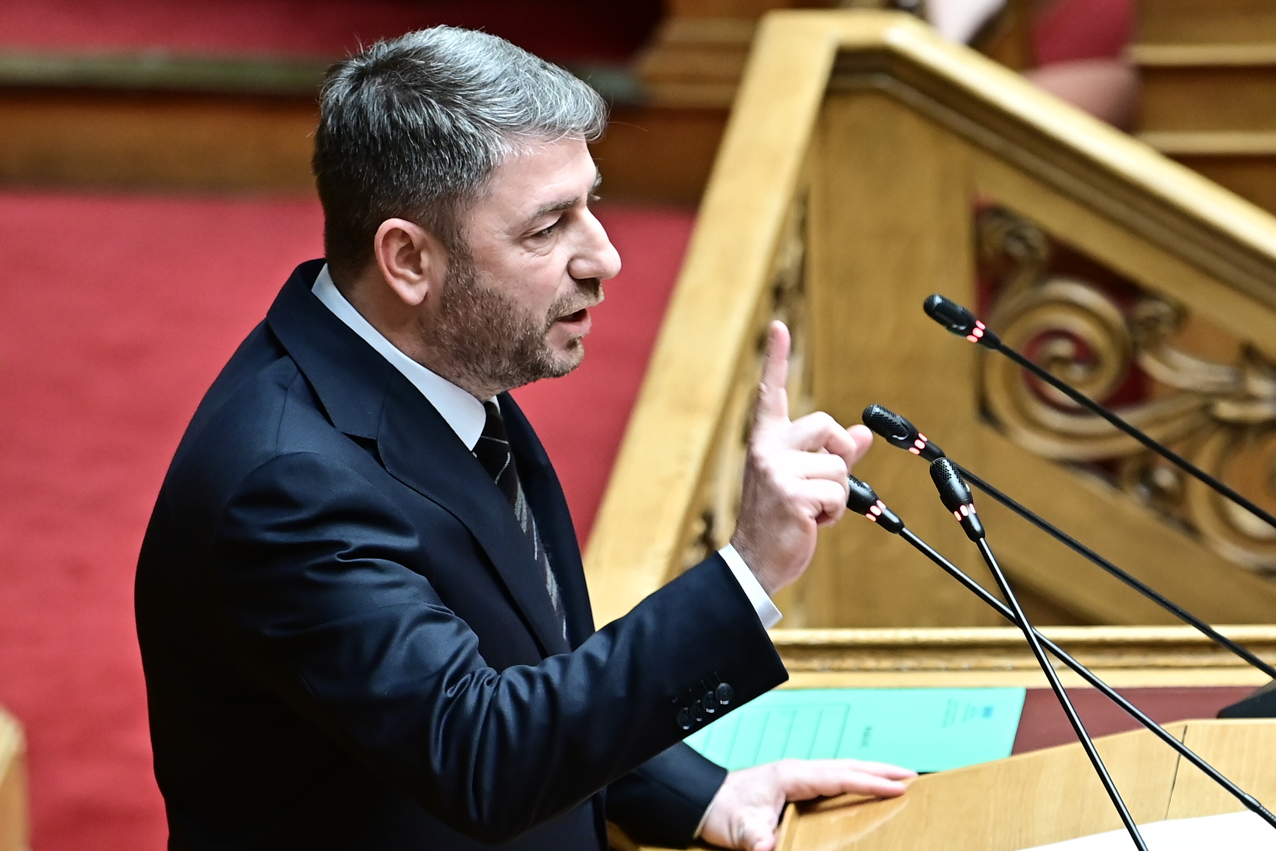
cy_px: 426
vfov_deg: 5.0
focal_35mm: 277
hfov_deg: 7.4
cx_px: 638
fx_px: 9817
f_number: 3.2
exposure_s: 1/200
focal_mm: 185
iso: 800
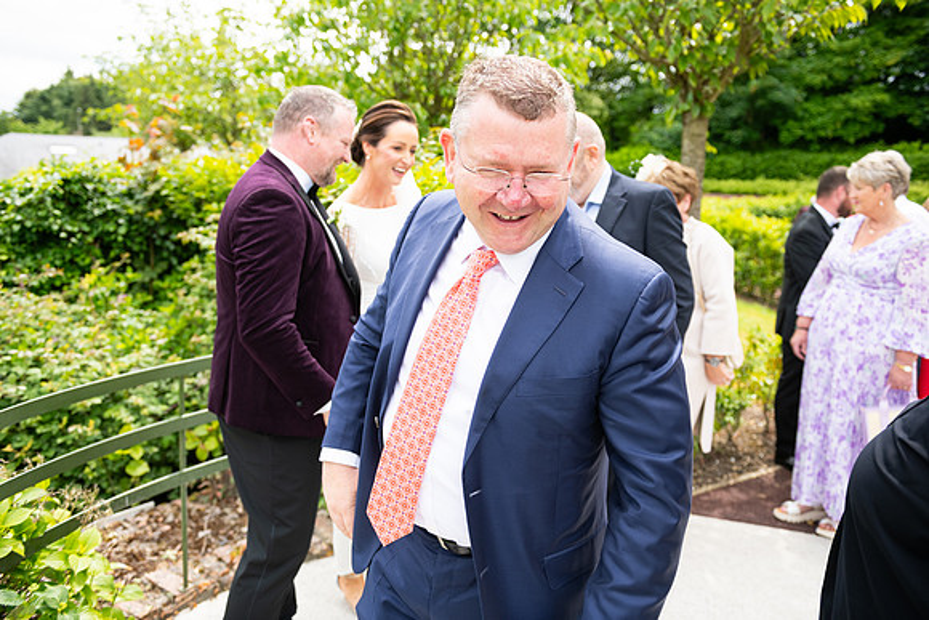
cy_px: 310
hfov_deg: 63.6
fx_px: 749
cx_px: 464
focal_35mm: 29
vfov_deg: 45.0
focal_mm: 29
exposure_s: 1/1250
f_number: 3.5
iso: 250
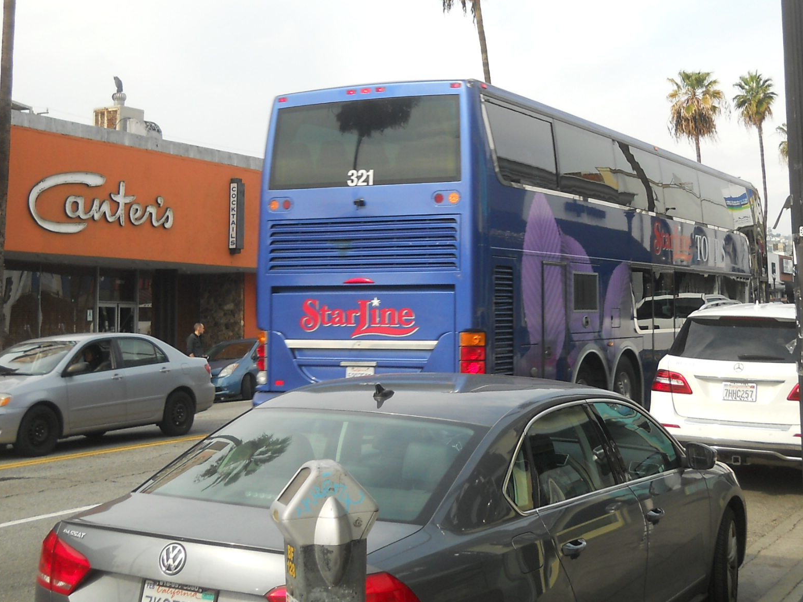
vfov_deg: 27.0
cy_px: 231
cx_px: 490
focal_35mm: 54
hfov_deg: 35.4
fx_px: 1253
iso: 80
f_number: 5.5
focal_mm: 6.72
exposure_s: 1/160
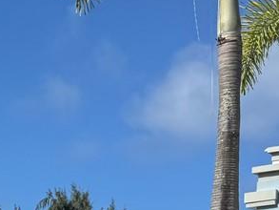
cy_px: 429
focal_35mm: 131
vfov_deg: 10.4
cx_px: -158
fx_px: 1056
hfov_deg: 14.0
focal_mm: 6.76
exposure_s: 1/6173
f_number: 1.78
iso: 80
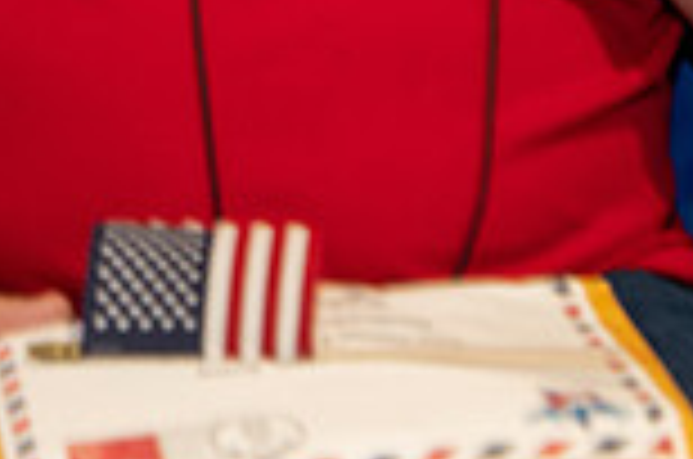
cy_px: -342
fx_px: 4053
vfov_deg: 6.4
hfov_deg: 9.7
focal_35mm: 211
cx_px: -27
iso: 1400
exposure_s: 1/40
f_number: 5.6
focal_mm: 56
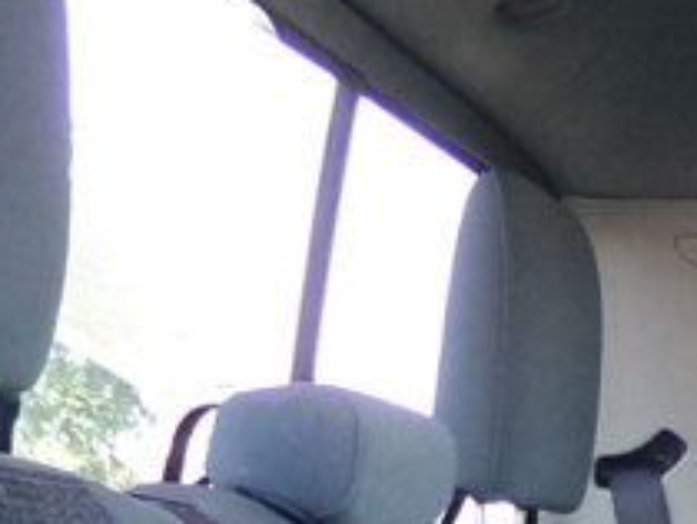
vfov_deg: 11.2
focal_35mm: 117
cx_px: 1125
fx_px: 2359
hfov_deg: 15.2
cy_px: 1121
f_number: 3.7
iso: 586
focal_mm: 4.3
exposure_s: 1/60
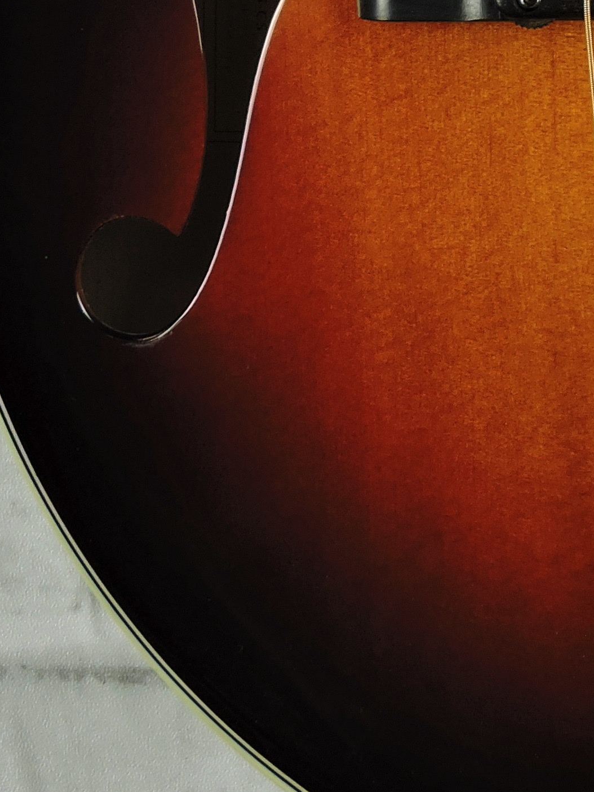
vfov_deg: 3.4
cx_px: 780
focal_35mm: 590
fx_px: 13503
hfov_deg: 2.5
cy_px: -228
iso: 100
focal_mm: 32.2
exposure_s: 1/6
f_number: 5.3
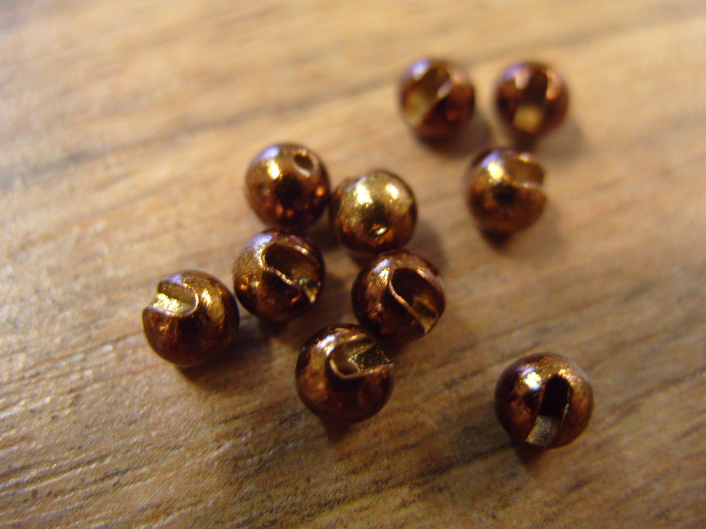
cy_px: 264
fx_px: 714
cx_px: 353
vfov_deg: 40.7
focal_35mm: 35
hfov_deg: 52.6
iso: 200
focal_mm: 7.8
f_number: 2.8
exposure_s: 1/10
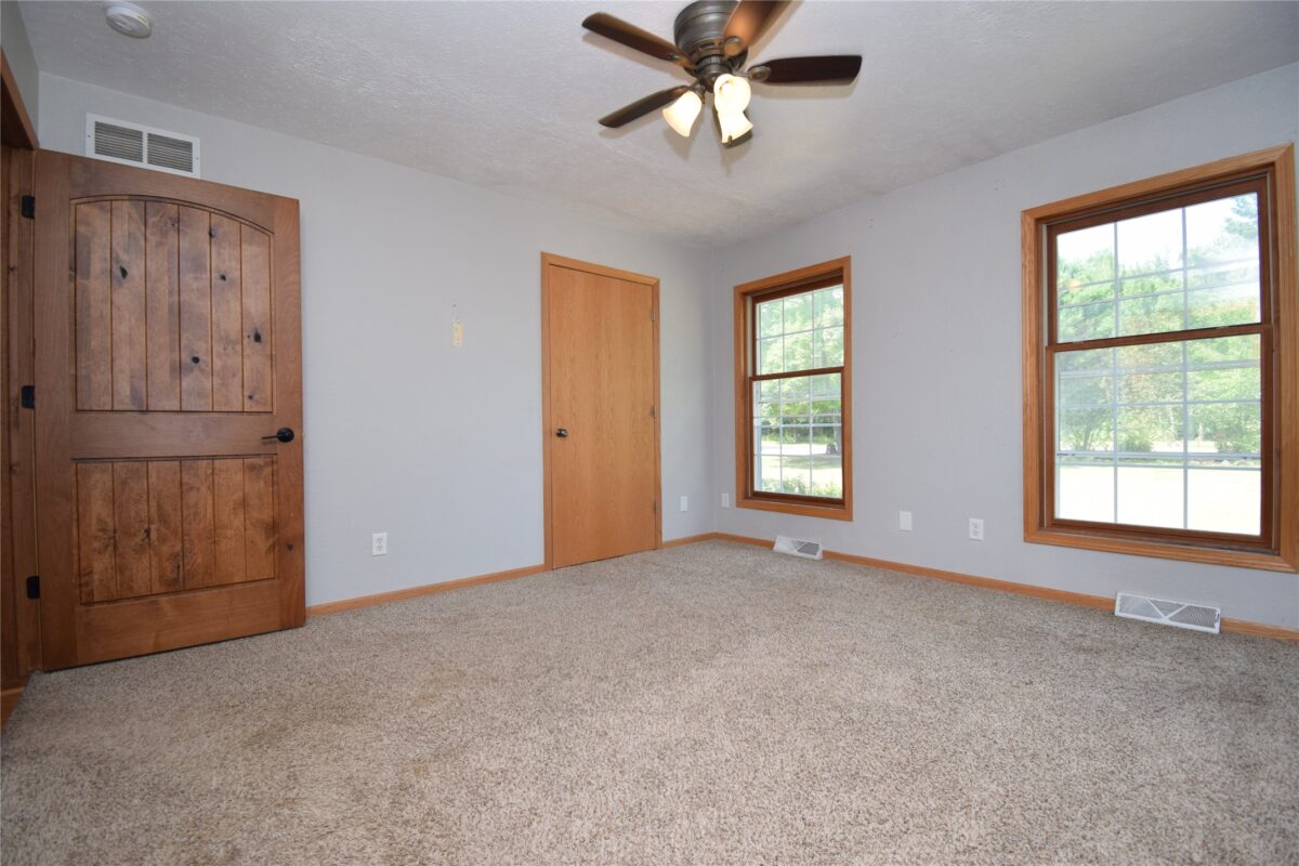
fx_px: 541
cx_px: 650
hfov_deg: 100.4
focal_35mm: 15
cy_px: 433
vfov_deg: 77.3
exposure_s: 1/125
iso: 400
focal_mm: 10
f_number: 5.6
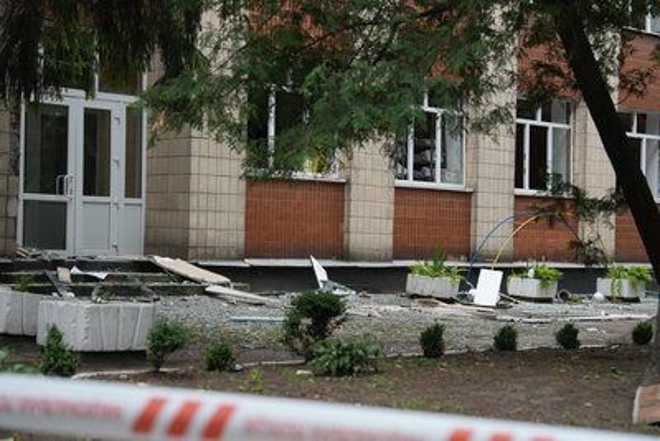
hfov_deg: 32.9
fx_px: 1119
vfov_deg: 22.3
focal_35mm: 61
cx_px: 330
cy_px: 220
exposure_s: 1/125
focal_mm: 61
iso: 1000
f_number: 3.5
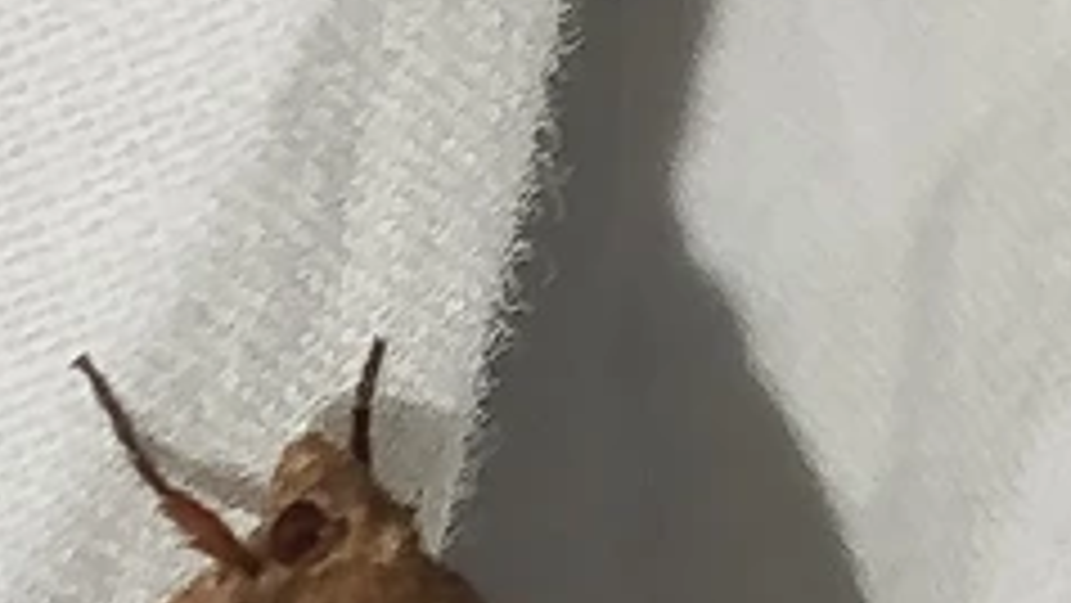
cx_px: 171
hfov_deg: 8.7
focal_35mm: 246
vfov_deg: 4.8
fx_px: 6988
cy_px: 1296
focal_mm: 5.31
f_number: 1.7
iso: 125
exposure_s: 1/50
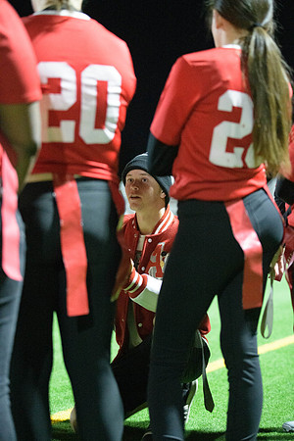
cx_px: 147
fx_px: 1053
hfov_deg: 15.9
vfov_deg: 23.6
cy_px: 220
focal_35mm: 86
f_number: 2.8
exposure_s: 1/640
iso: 25600
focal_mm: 86
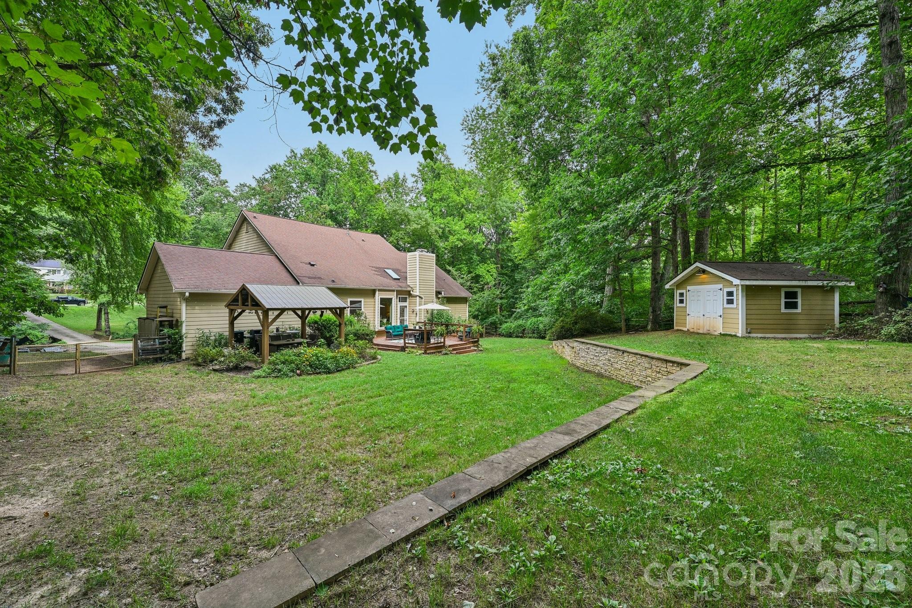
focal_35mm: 14
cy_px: 304
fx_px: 355
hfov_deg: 104.3
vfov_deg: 81.2
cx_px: 456
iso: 100
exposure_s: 1/50
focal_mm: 14
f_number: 8
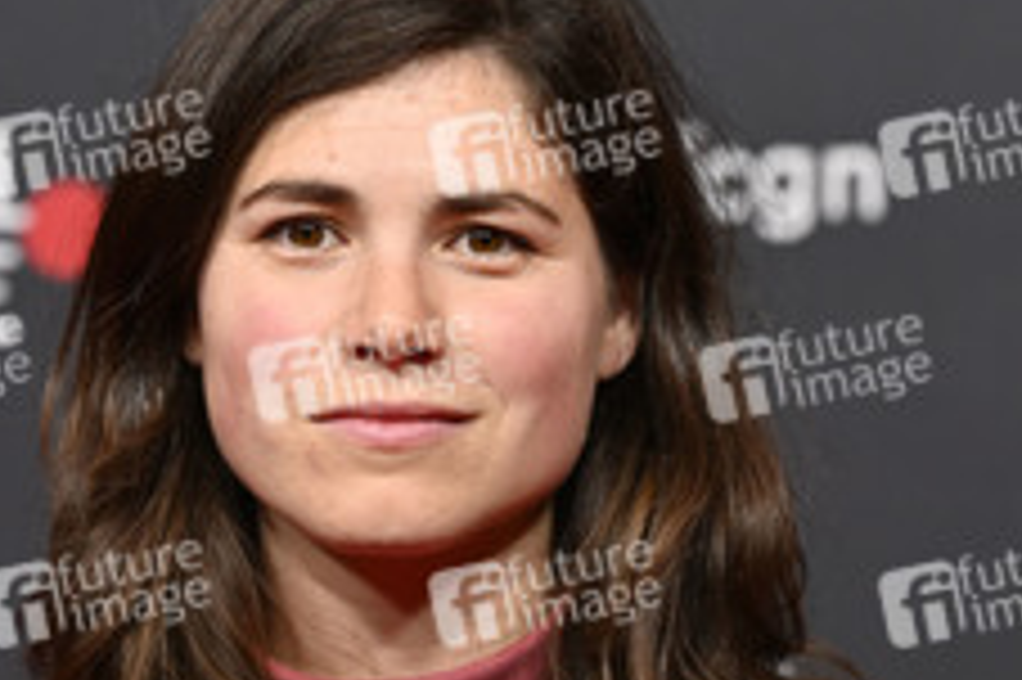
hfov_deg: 9.0
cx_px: 425
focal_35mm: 230
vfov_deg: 6.0
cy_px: 482
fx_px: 6525
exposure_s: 1/200
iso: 1000
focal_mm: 116
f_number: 5
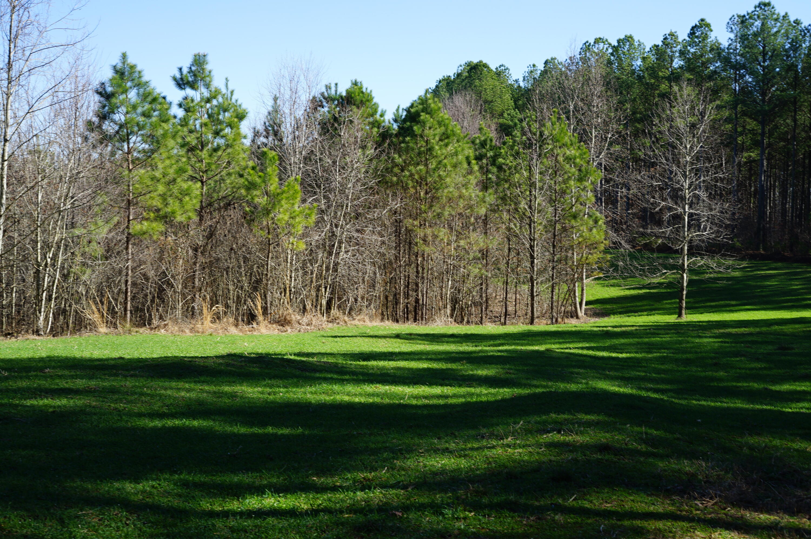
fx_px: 1125
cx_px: 406
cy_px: 270
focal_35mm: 50
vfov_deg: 26.9
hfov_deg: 39.6
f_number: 8
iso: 100
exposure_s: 1/125
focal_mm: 50
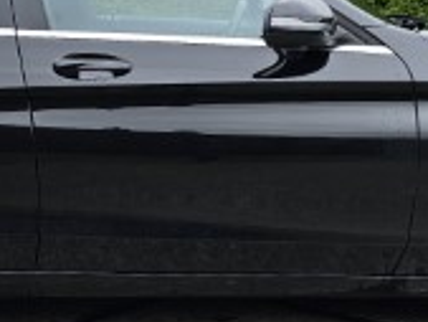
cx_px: 137
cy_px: 228
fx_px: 1076
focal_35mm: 87
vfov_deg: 16.9
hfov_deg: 22.4
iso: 10
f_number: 1.7
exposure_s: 1/212
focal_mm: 6.3
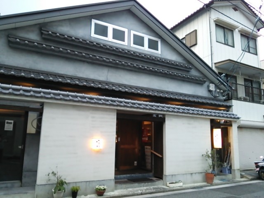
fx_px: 214
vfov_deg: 49.7
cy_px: 99
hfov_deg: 63.4
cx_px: 132
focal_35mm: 28
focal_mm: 4.21
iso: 200
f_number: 2.5
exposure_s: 1/60
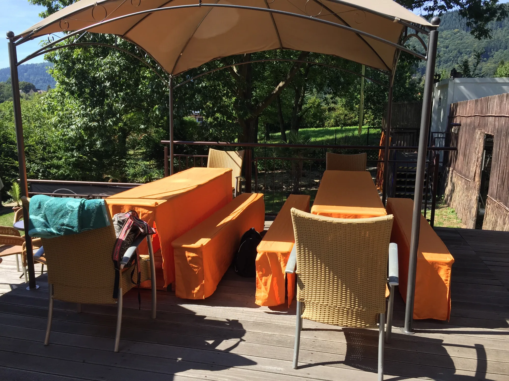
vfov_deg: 48.2
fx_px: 426
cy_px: 190
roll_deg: -2.6
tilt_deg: -11.0
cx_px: 254
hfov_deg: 61.7
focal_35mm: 29
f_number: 2.2
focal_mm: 4.15
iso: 32
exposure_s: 1/746
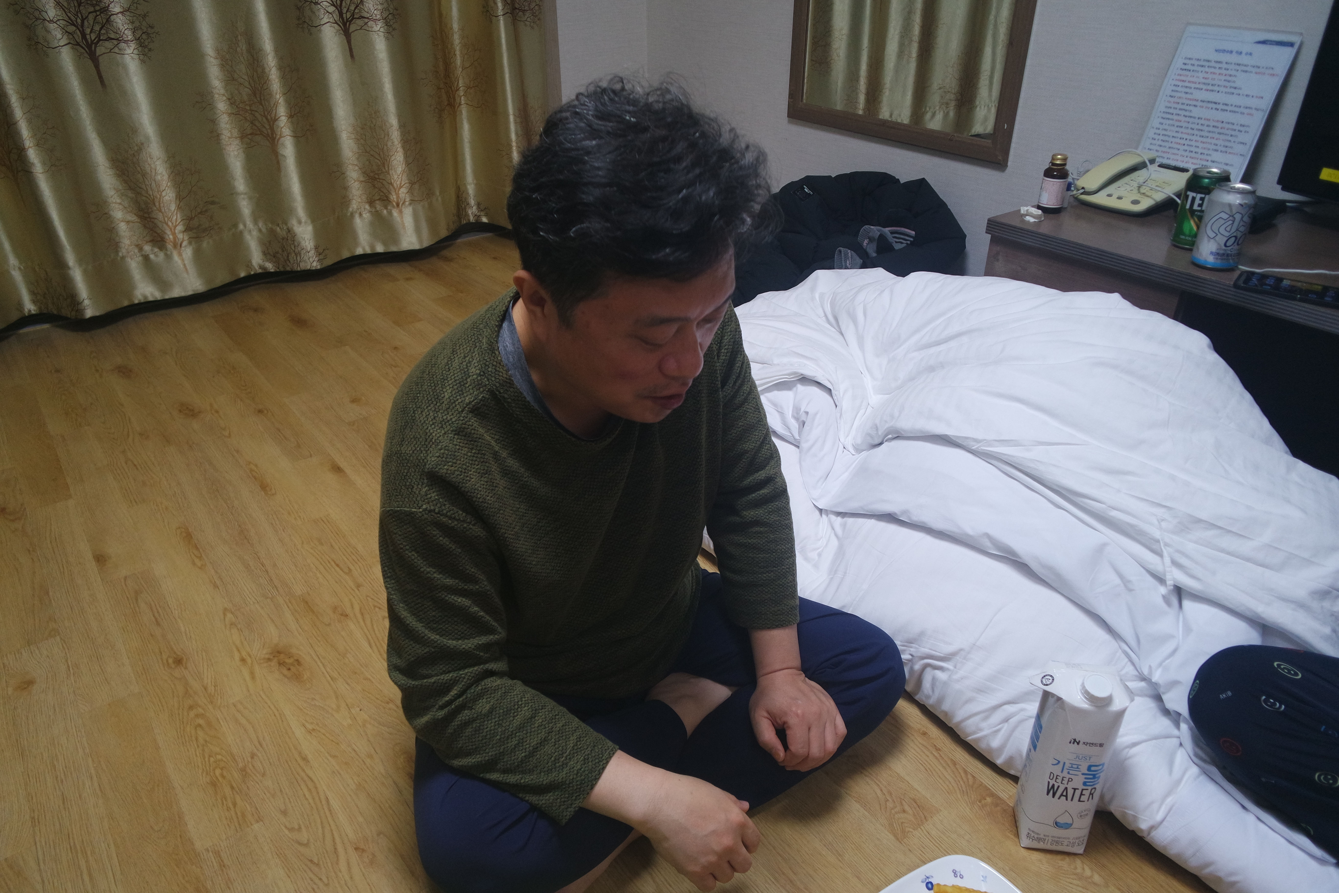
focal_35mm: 24
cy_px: 446
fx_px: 893
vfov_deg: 53.1
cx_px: 670
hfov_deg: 73.7
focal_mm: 9
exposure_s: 1/30
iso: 400
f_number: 3.5
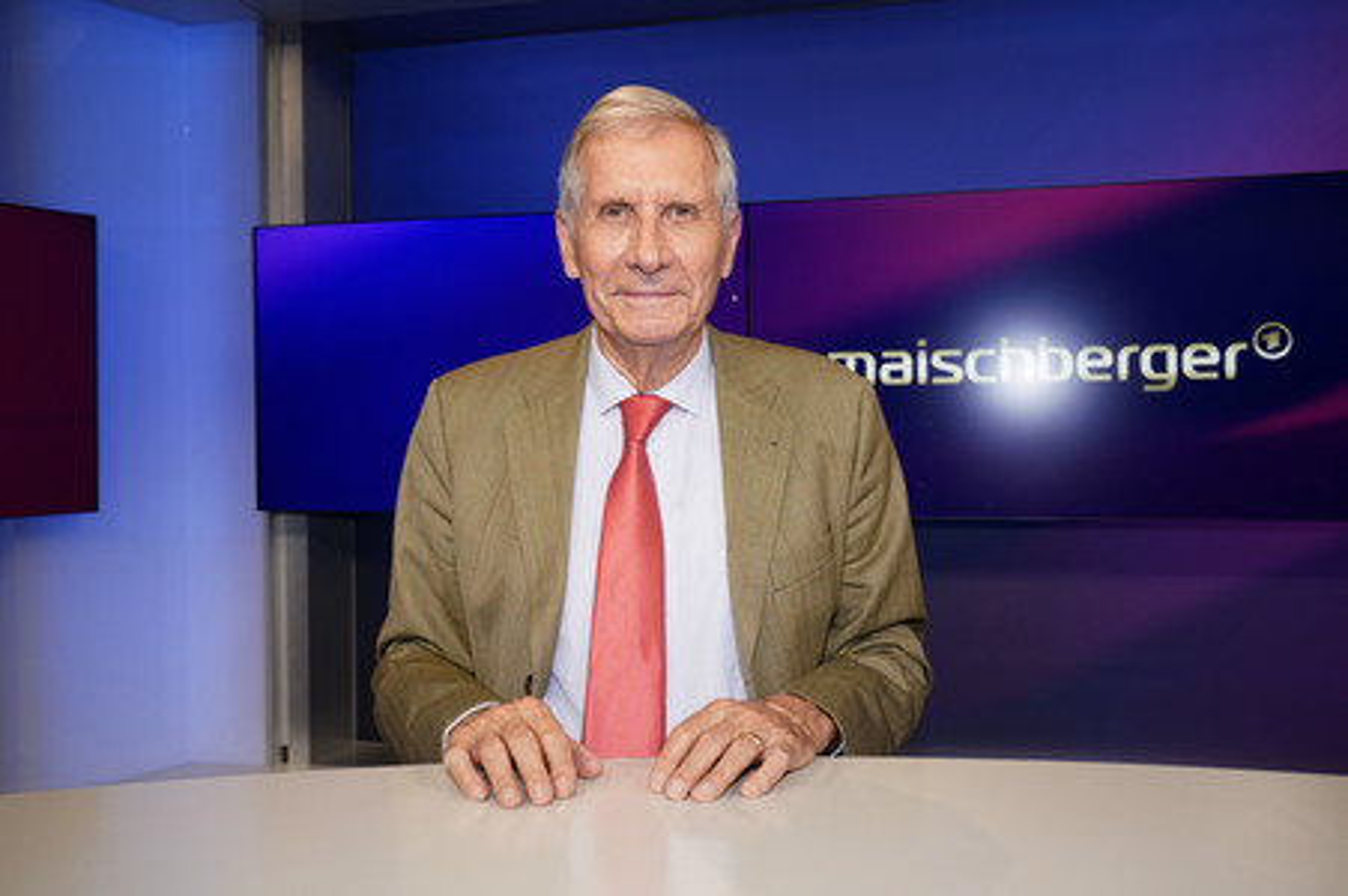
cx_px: 674
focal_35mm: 30
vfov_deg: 43.5
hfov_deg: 62.0
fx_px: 1122
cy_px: 448
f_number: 5.6
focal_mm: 30
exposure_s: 1/125
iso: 2000
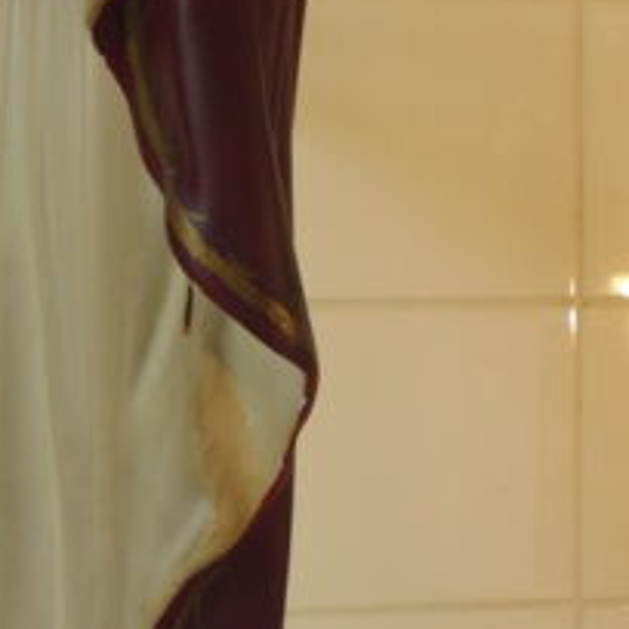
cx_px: 89
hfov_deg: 23.8
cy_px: 319
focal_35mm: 71
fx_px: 1460
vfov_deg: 24.3
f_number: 2.8
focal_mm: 4.3
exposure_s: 1/60
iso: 100
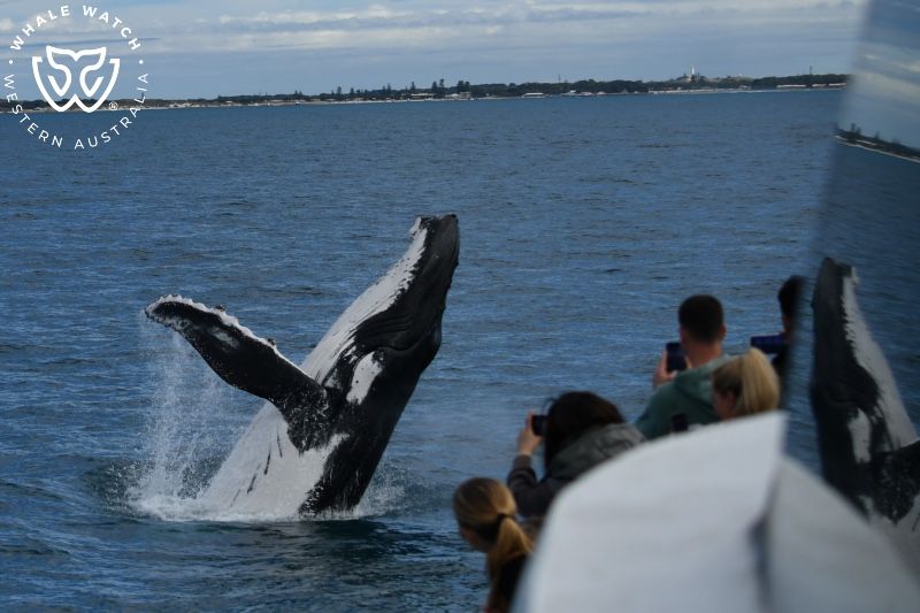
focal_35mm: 66
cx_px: 460
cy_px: 306
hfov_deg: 30.5
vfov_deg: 20.6
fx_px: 1686
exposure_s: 1/8000
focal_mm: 66
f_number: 5
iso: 500
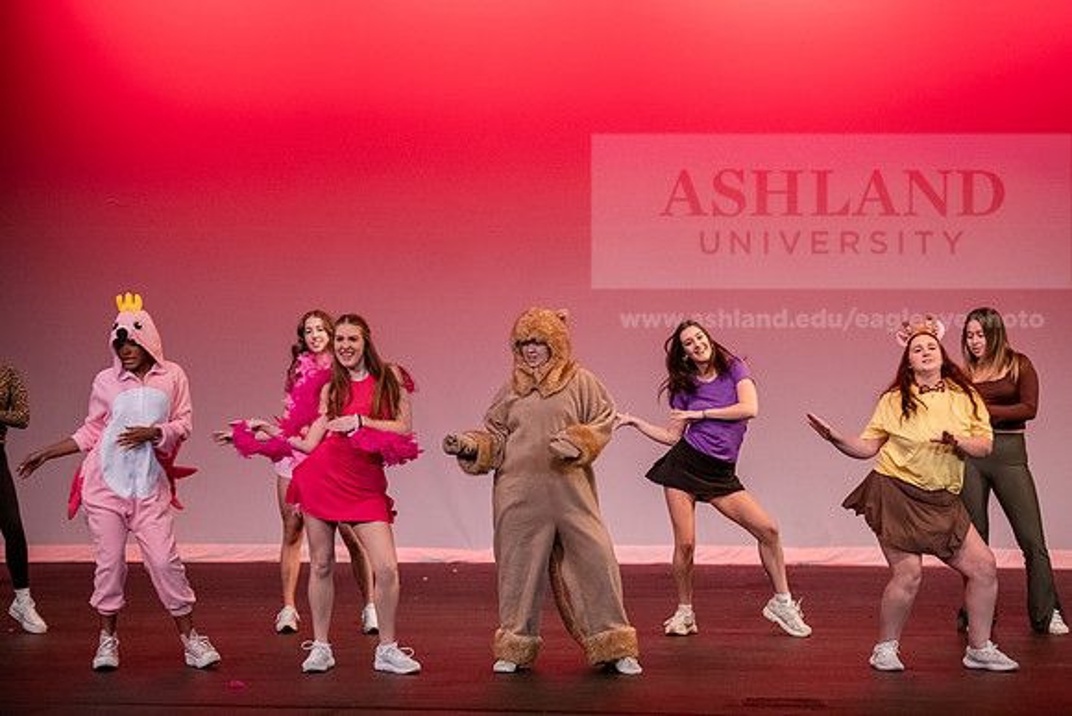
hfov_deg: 17.6
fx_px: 3455
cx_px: 536
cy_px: 358
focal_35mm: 116
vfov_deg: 11.8
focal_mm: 116
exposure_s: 1/320
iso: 4000
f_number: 3.2
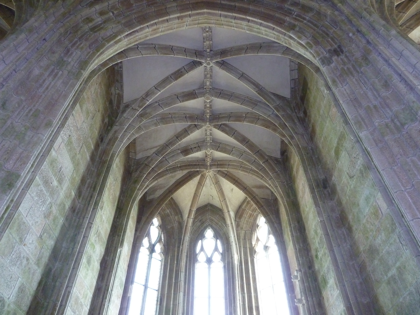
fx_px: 303
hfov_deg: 69.4
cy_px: 158
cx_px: 210
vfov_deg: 54.9
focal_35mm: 25
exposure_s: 1/30
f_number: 3.3
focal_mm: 4.1
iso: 320
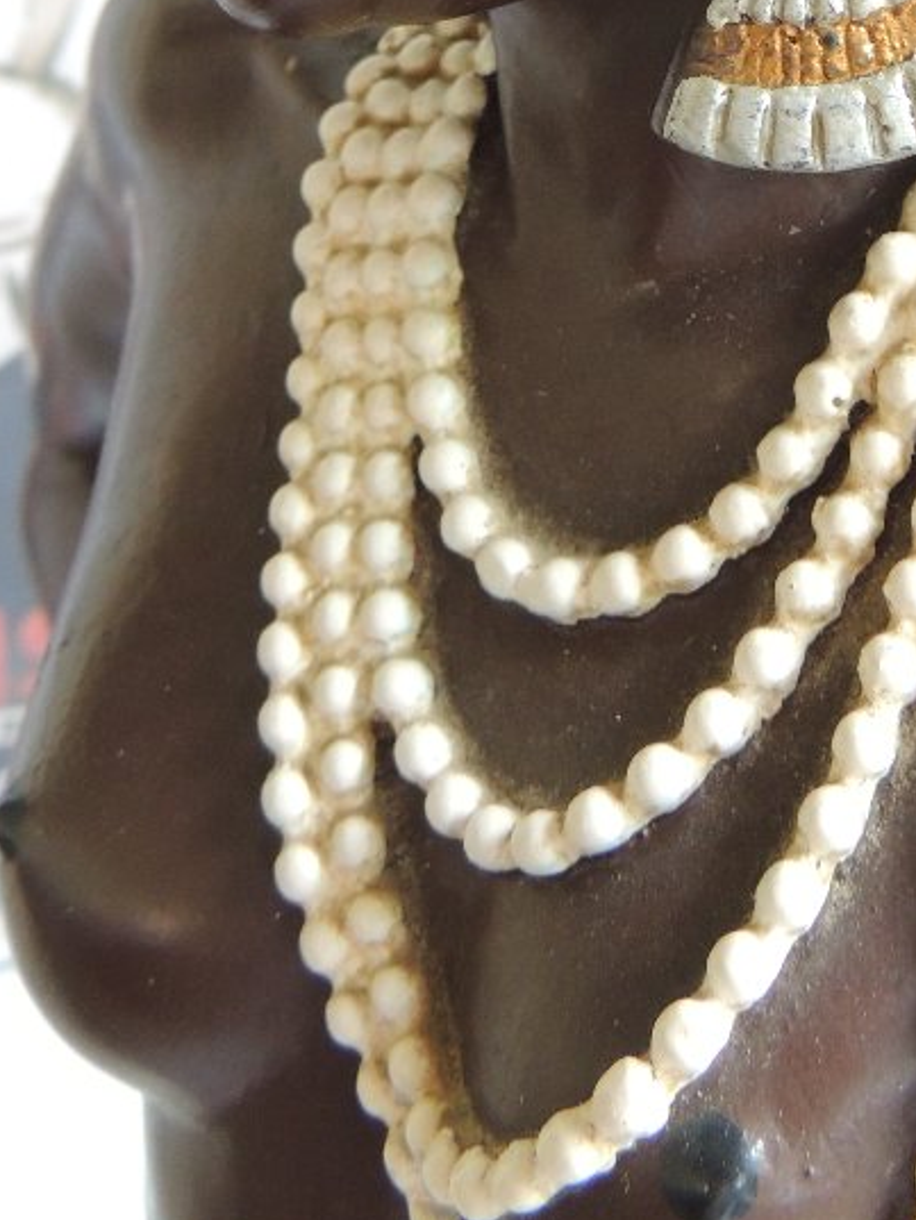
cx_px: 689
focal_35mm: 67
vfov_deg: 27.3
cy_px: -2
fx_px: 2363
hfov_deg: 21.7
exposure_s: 1/25
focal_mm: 5.3
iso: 400
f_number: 3.1
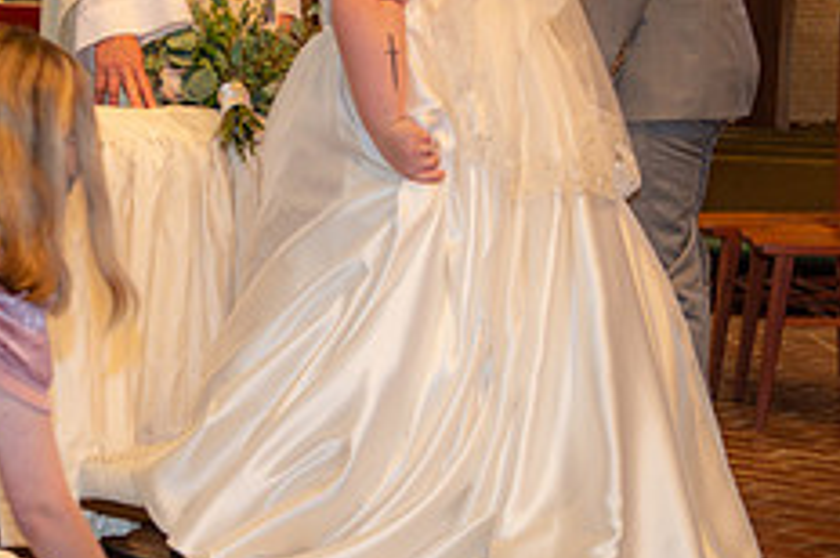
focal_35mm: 110
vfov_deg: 12.4
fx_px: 2563
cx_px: 329
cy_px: 232
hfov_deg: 18.6
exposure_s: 1/125
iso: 1250
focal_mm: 44
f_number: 3.5
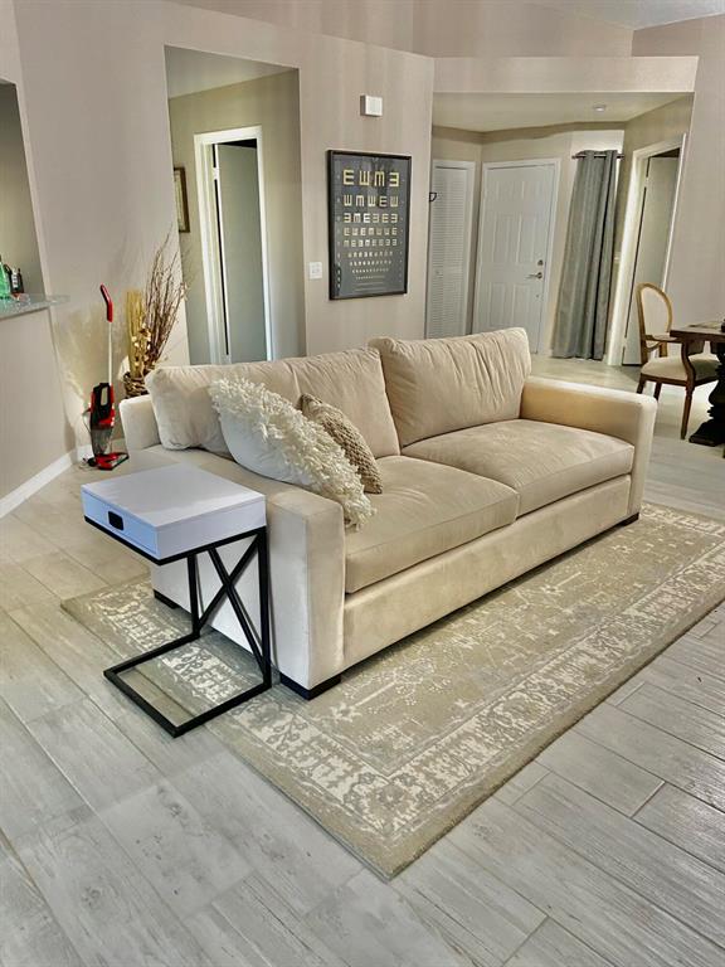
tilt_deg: -19.5
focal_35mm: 26
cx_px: 362
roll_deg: -0.3
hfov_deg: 53.1
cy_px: 484
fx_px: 726
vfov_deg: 67.3
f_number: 1.8
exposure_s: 1/40
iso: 400
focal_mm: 4.25
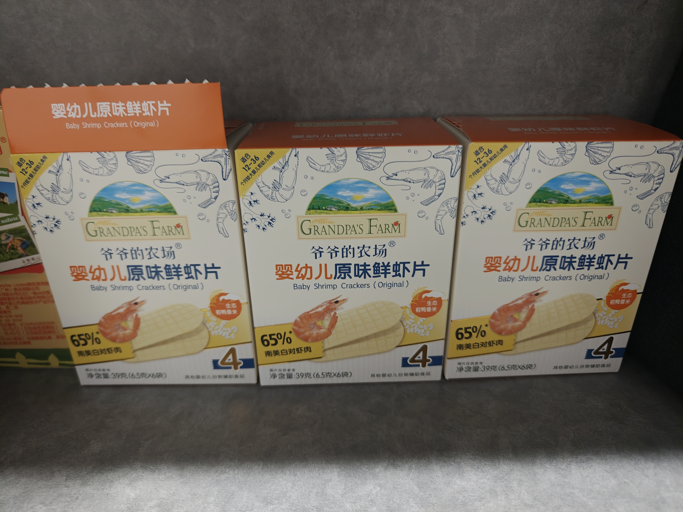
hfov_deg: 73.9
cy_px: 256
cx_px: 342
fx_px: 454
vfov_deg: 58.9
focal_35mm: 23
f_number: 1.8
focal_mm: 8.67
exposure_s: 1/33
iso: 6400
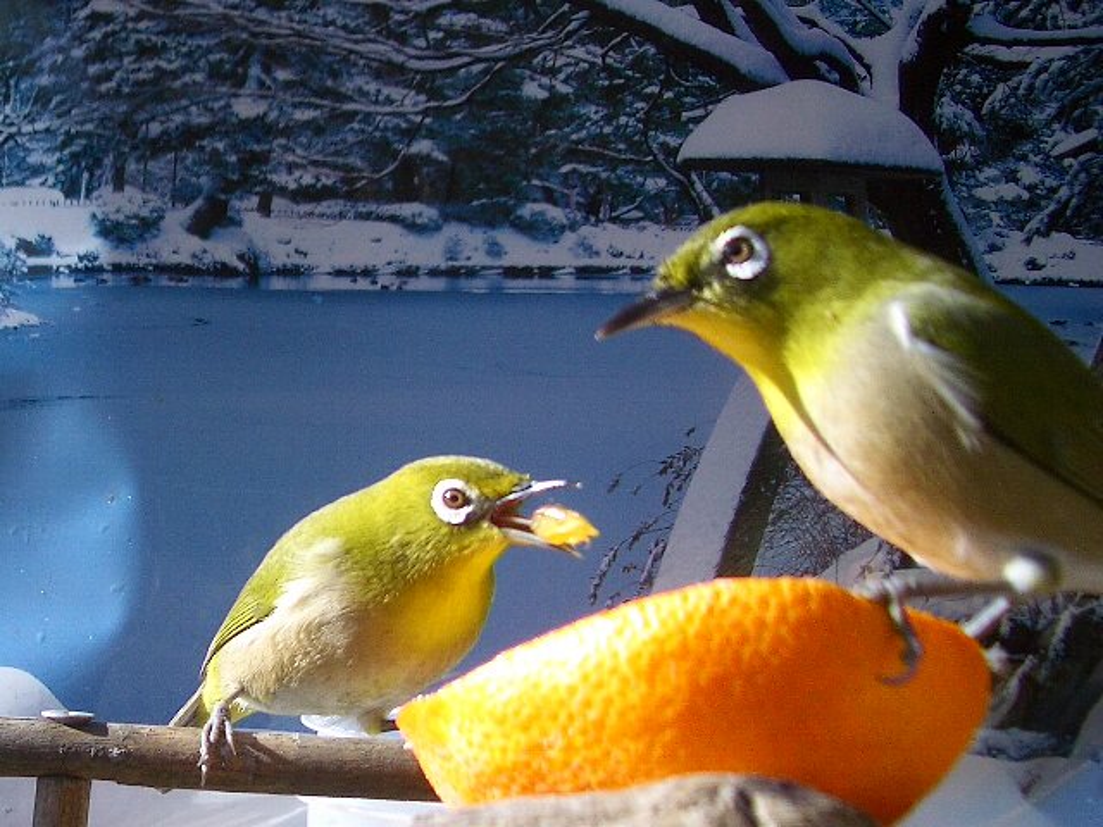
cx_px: 552
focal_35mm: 35
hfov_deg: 52.6
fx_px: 1115
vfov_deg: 40.7
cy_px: 414
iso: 50
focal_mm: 5.8
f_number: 2.6
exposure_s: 1/640
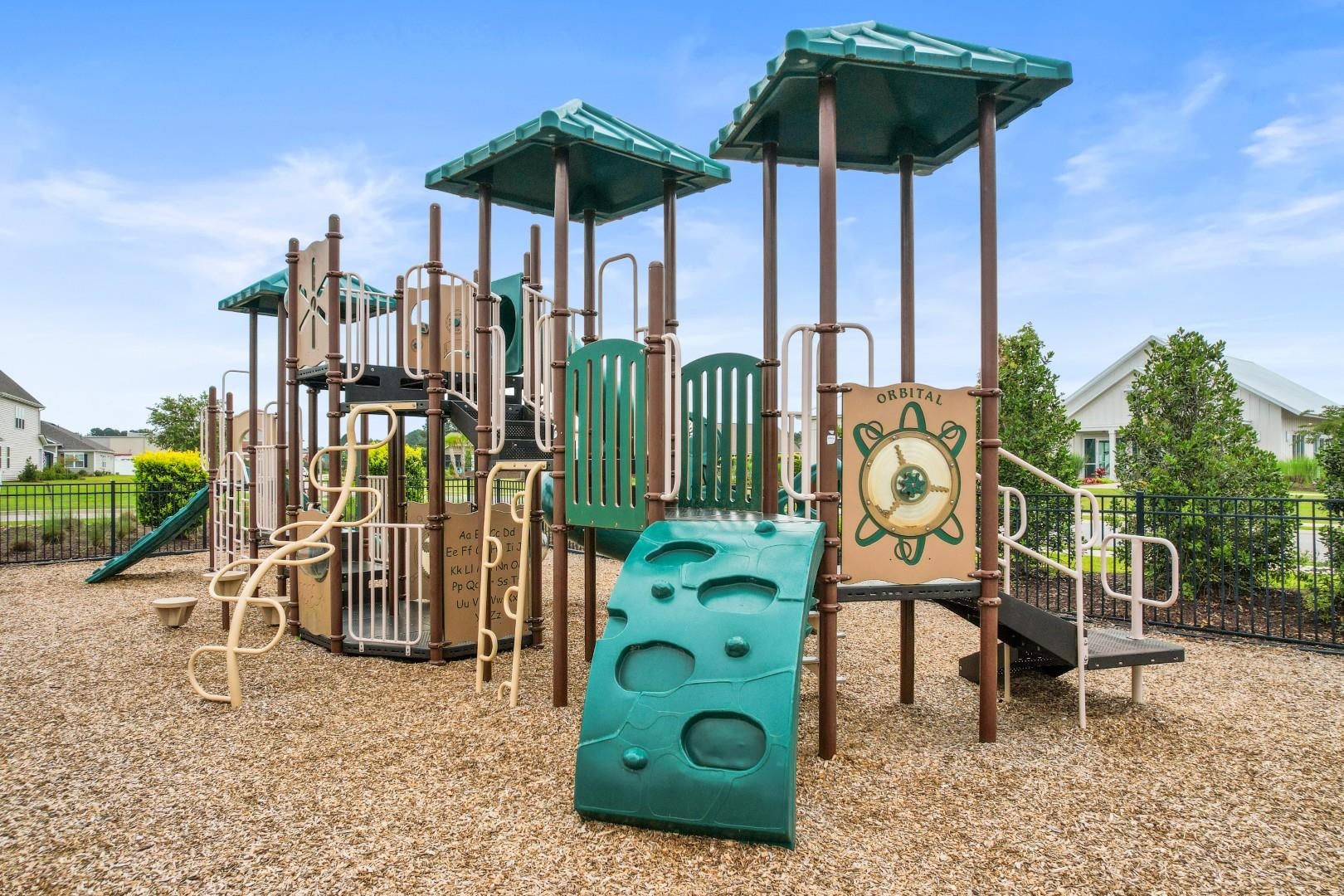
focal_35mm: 22
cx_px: 672
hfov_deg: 78.6
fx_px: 821
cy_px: 448
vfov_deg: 57.2
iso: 100
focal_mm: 8.38
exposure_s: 1/320
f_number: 2.8
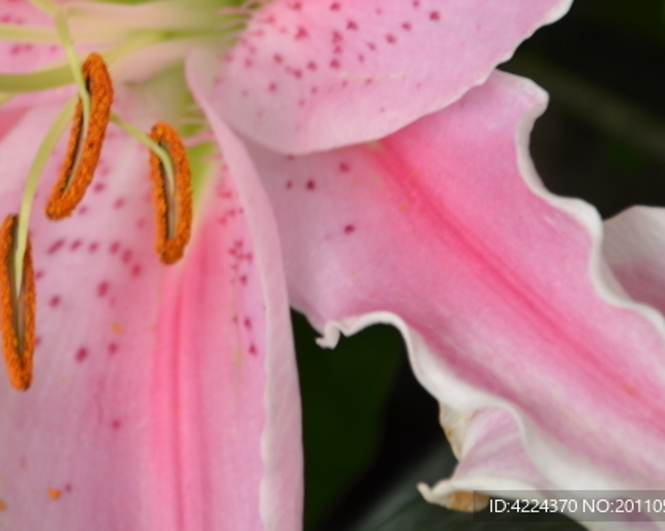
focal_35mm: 357
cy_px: 5
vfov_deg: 4.3
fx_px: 7026
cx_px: 31
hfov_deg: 5.4
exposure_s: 1/5
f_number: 5.6
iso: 100
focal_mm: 105
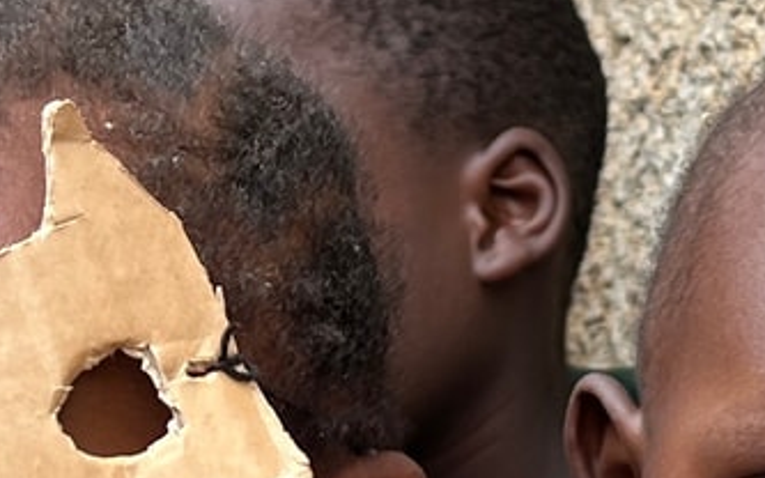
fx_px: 3314
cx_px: 478
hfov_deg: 13.2
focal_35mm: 159
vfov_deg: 8.2
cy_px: 575
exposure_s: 1/142
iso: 32
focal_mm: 5.7
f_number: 1.5
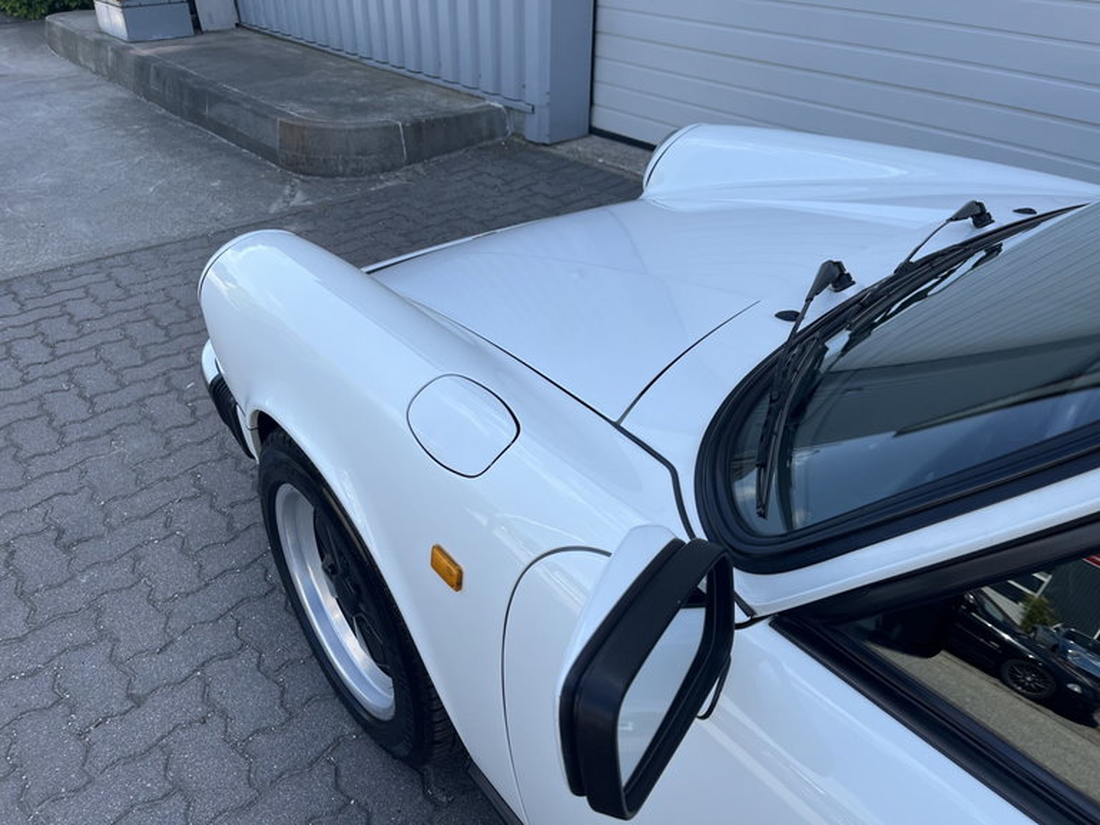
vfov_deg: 53.1
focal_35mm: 26
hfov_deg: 67.3
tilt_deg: -32.4
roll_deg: +0.2
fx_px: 826
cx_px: 550
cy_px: 412
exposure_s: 1/1339
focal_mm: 5.1
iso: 50
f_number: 1.6
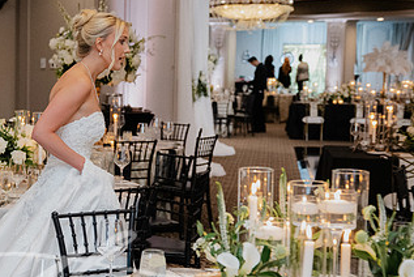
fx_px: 863
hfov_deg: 26.3
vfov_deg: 18.2
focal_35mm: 75
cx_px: 61
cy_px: 156
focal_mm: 41
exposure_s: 1/100
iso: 2500
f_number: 2.8
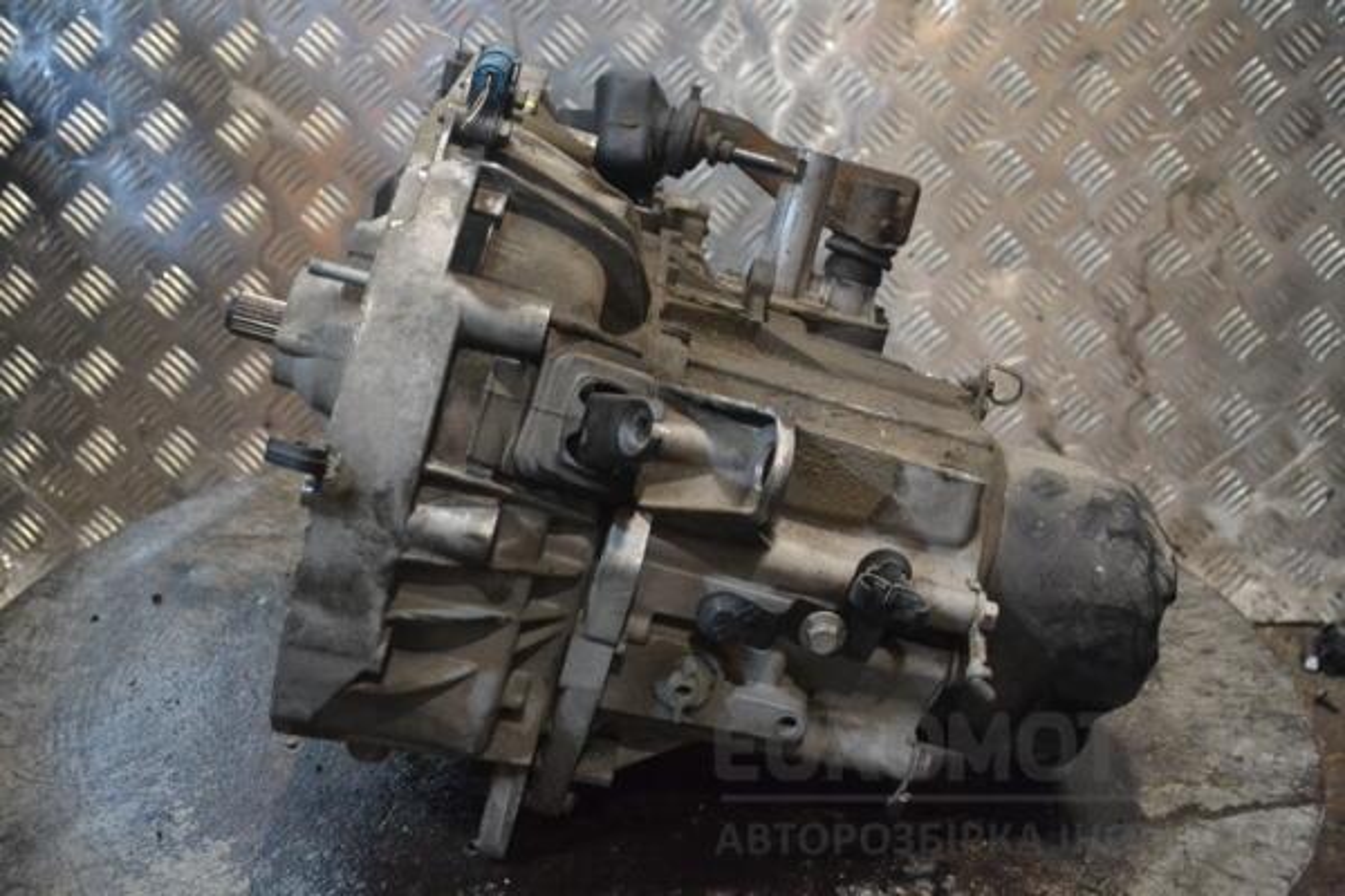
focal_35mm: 51
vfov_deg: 26.5
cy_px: 448
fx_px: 1905
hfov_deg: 38.9
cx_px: 672
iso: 3200
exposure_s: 1/100
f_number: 5
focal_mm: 34
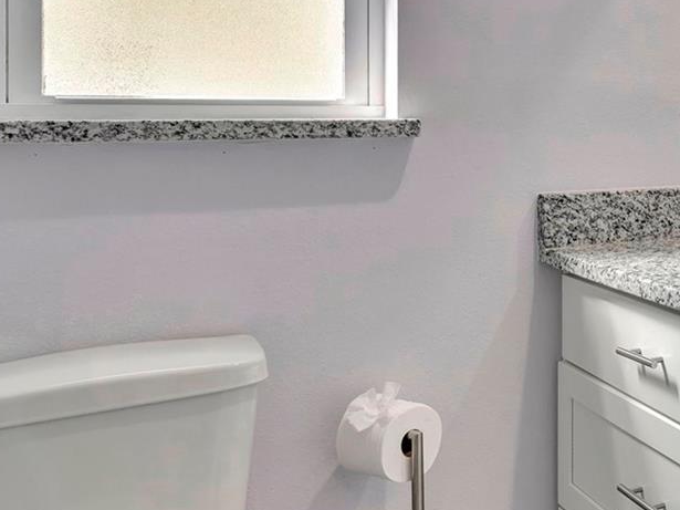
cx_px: 770
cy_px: 240
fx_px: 884
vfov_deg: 32.2
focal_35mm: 45
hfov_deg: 35.3
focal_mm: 18
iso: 500
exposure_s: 1/10
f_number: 8
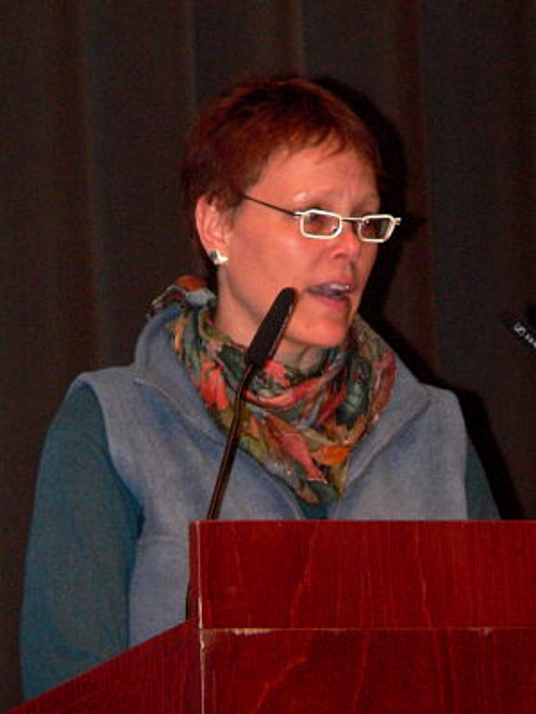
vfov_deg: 5.9
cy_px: 357
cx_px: 268
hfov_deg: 4.4
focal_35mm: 337
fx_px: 6958
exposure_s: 1/100
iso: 400
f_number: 2.8
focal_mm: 56.1
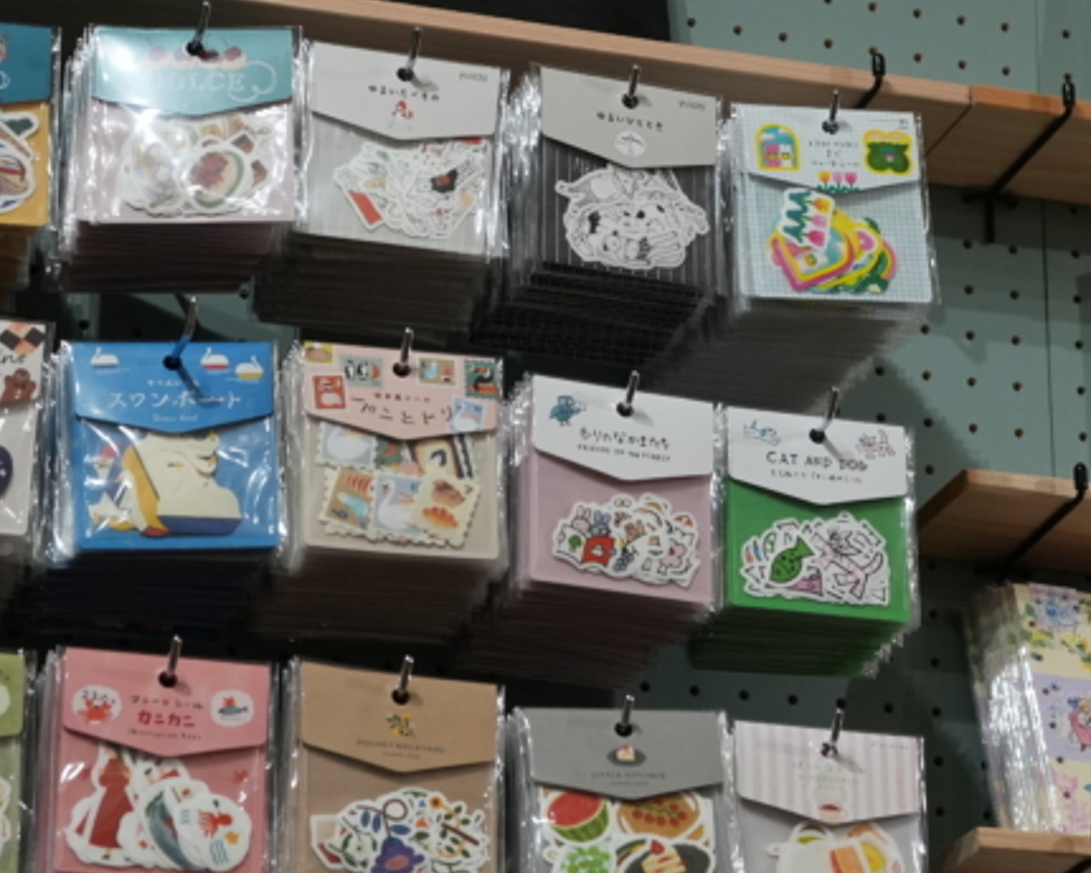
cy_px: 291
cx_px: 860
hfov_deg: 14.3
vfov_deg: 11.5
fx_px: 4327
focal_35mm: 134
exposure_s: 1/160
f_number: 5.6
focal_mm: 60
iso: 2000
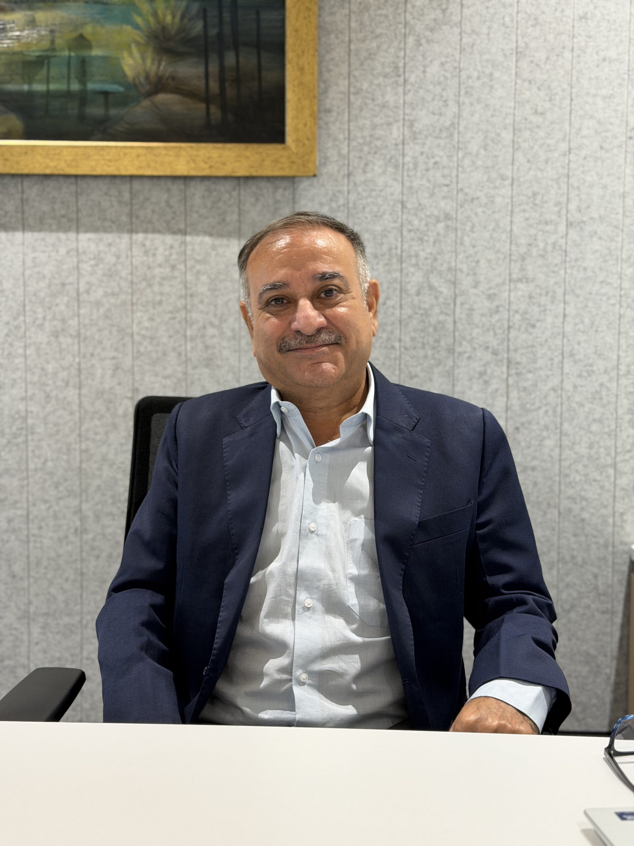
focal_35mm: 48
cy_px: 423
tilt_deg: -5.1
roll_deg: -0.8
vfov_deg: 39.7
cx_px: 317
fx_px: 1172
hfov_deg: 30.3
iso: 160
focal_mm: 6.76
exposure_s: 1/50
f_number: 1.78
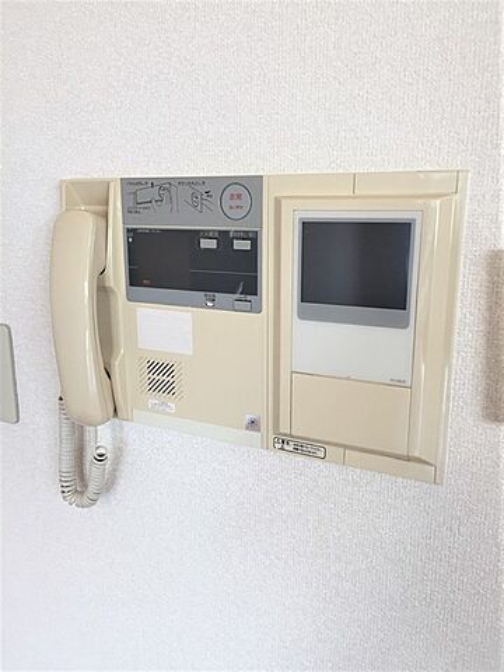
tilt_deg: -12.2
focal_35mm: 29
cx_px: 252
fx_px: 563
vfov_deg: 61.7
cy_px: 336
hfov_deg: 48.2
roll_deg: -1.5
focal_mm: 4.15
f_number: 2.2
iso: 32
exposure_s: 1/30
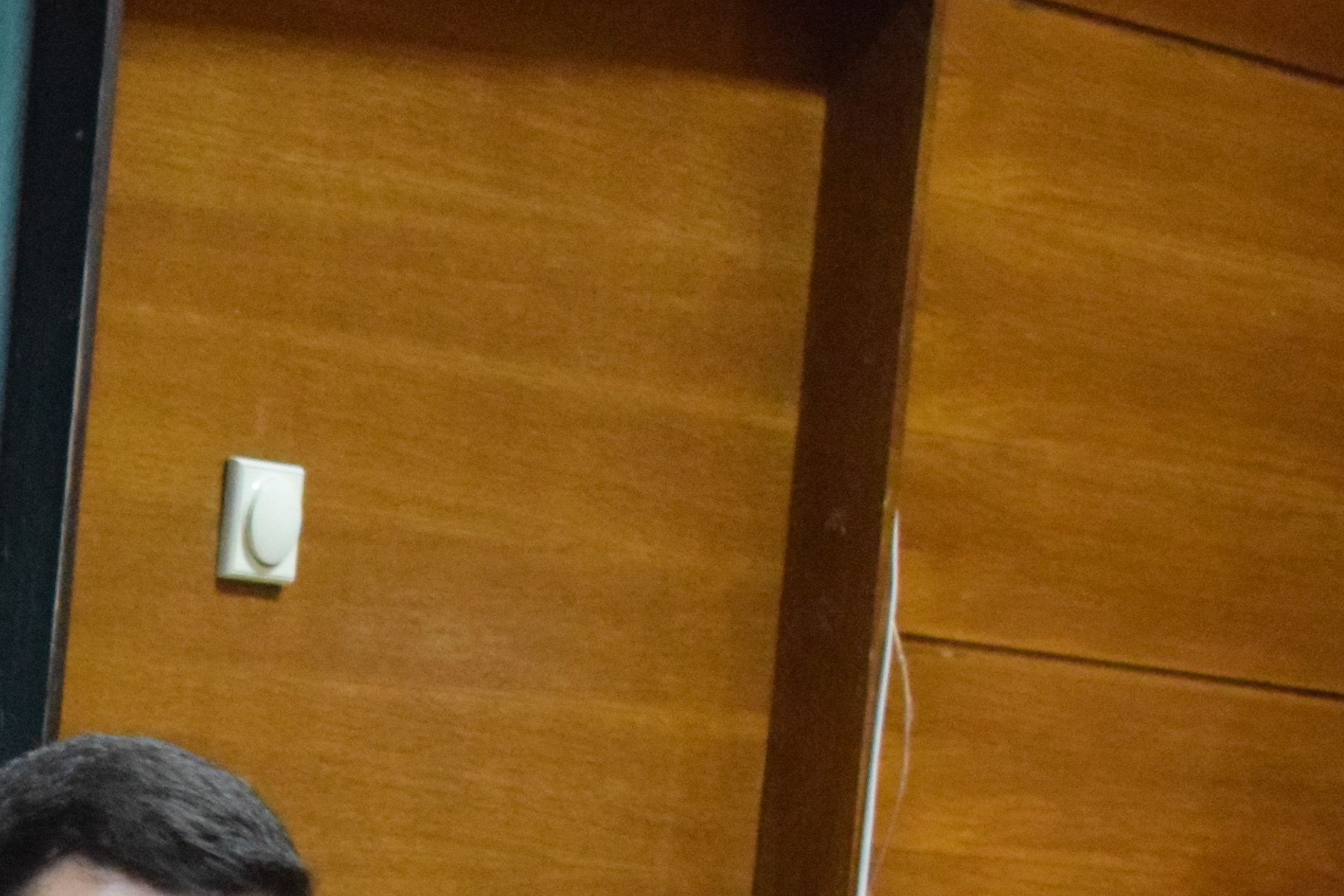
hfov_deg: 10.3
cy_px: 1423
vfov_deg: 7.0
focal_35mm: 193
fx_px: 7206
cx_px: -610
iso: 4000
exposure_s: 1/50
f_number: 5
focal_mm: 40
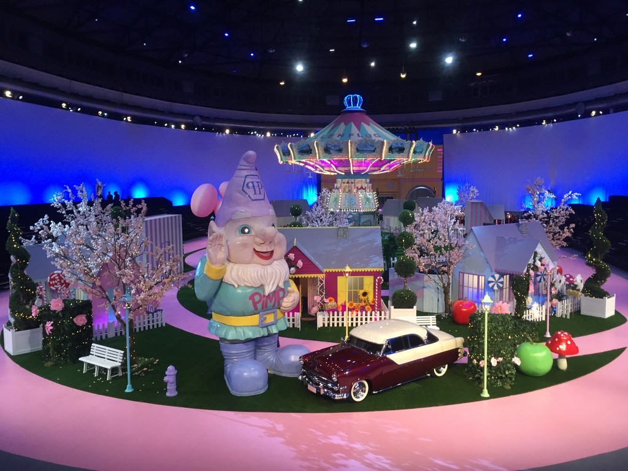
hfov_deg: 61.7
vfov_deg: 48.2
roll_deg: -0.4
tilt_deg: -5.0
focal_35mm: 29
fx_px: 526
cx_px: 314
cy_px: 236
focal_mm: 4.15
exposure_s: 1/33
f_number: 2.2
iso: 64
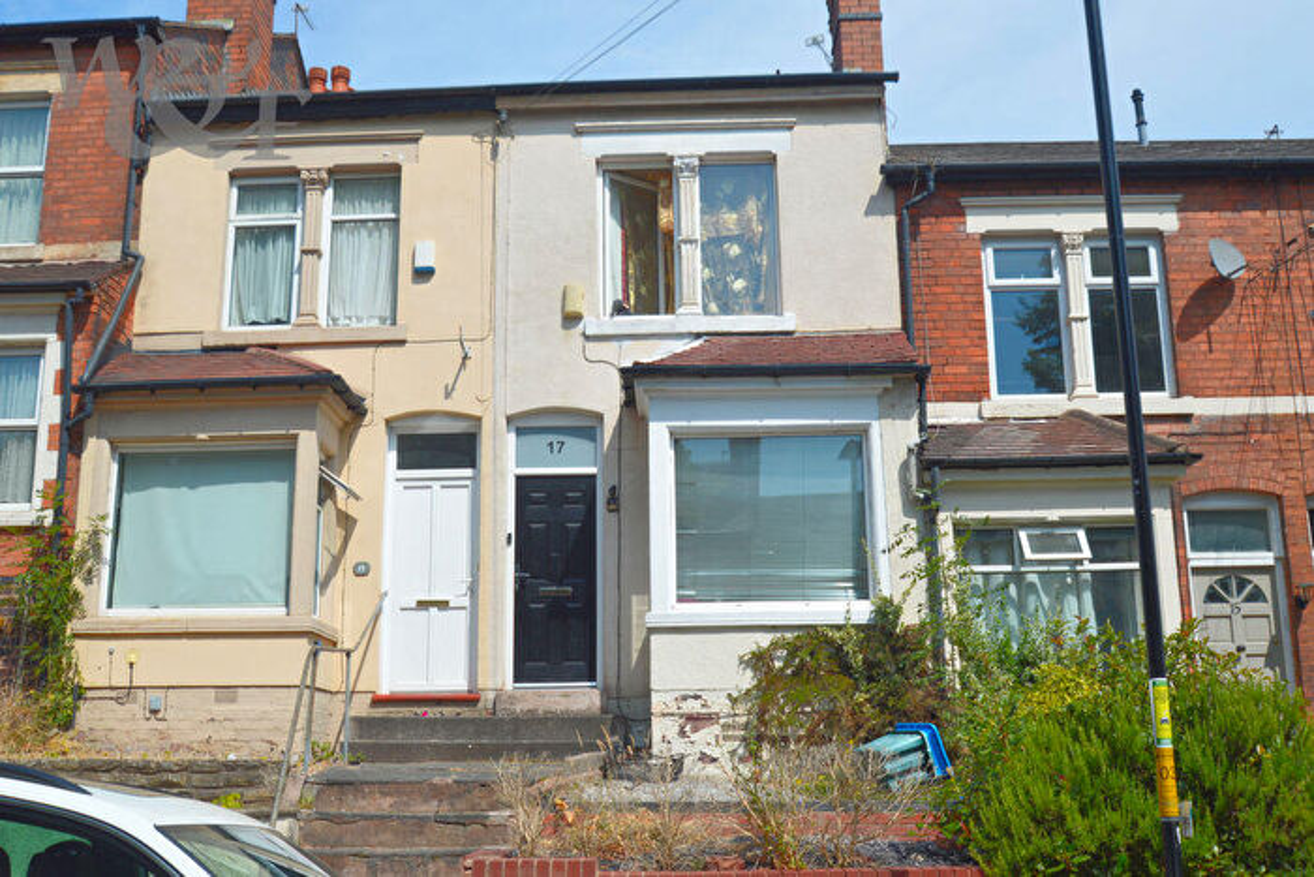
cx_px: 657
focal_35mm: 36
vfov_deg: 36.9
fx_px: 1314
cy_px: 438
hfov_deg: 53.1
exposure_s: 1/250
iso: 100
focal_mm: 24
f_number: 8
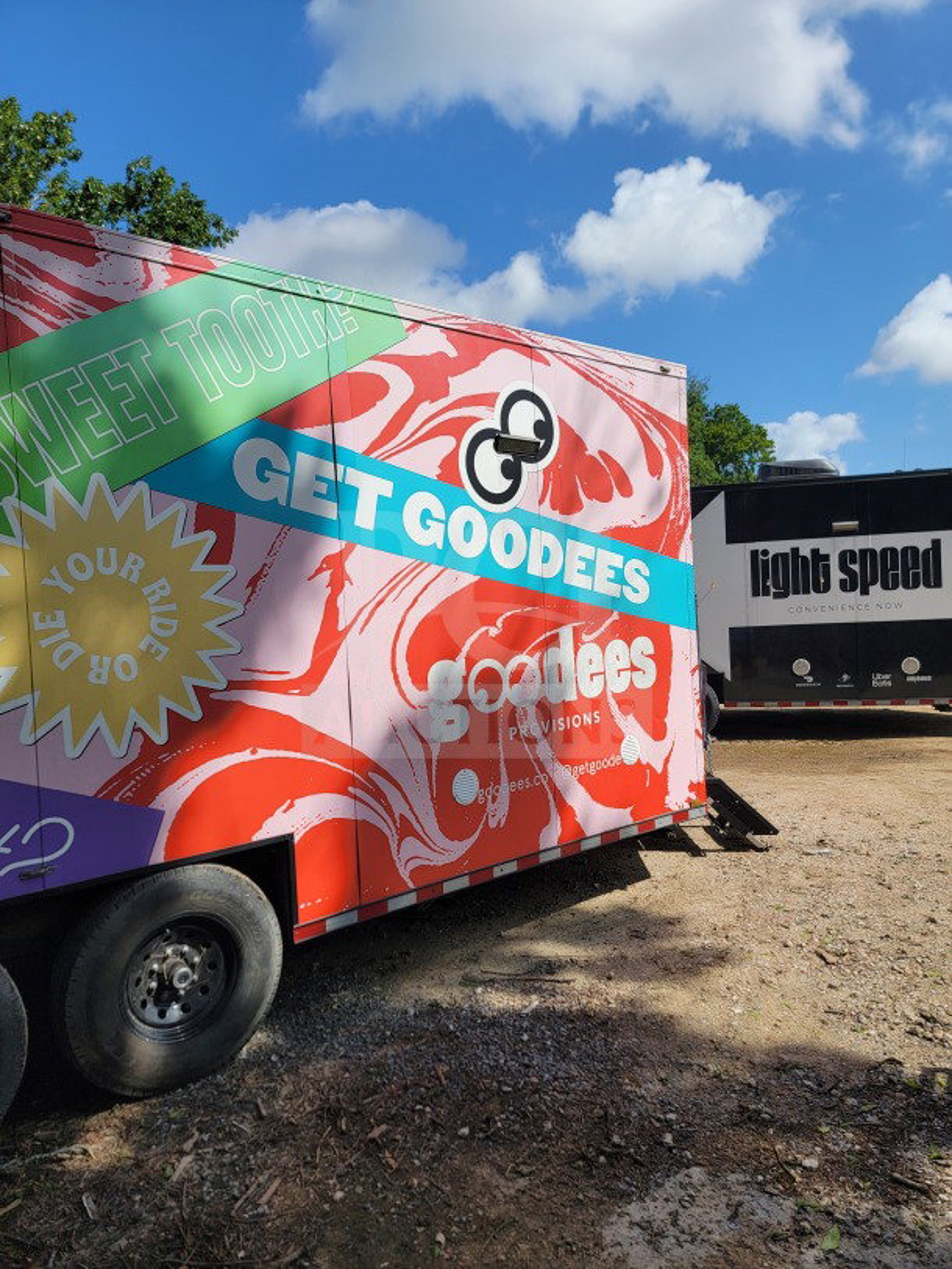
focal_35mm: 24
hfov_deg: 56.8
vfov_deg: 71.6
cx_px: 476
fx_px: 880
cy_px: 634
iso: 16
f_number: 1.8
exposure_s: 1/1157
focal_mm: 6.7
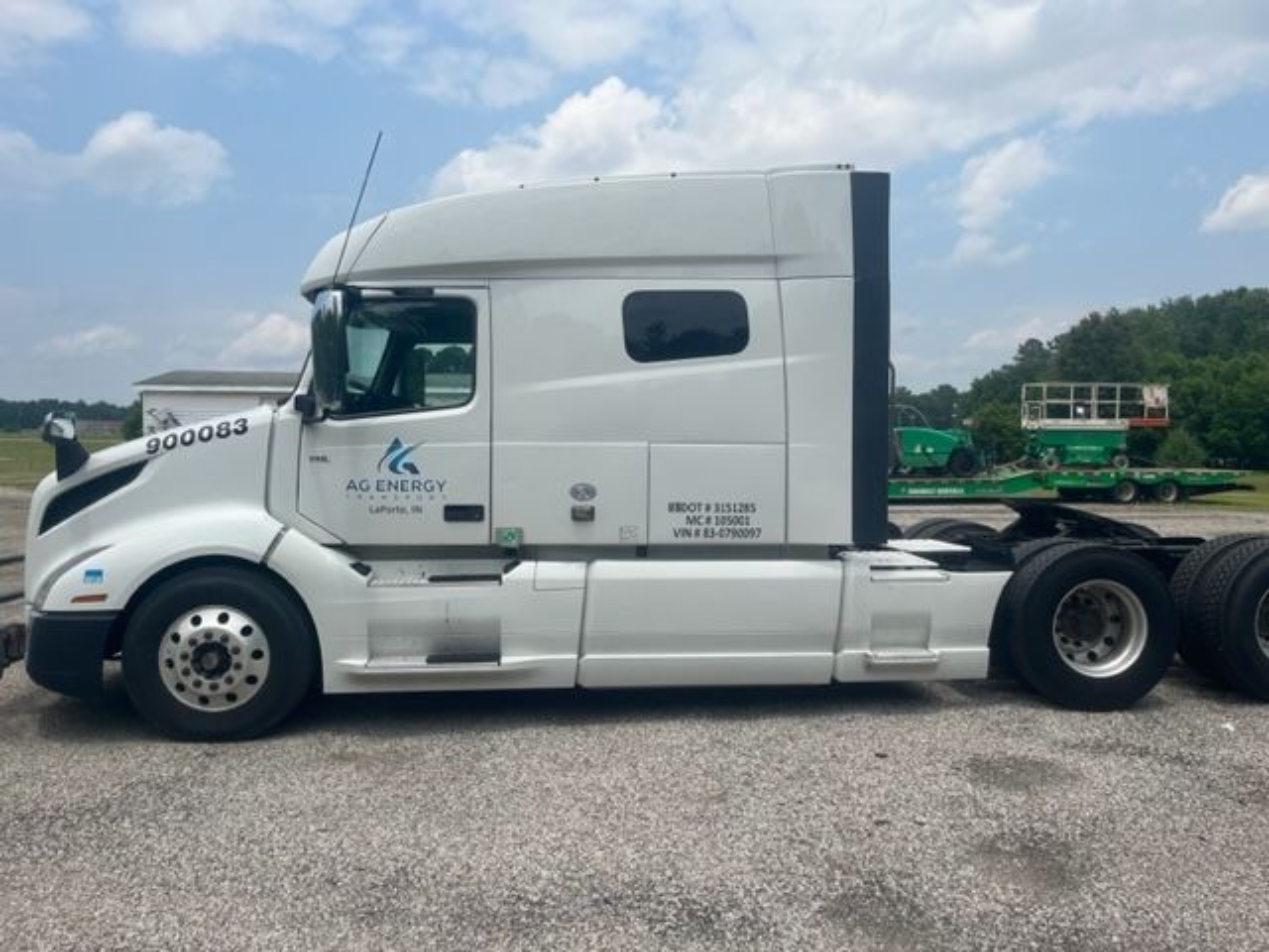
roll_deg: +0.0
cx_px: 634
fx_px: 953
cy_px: 476
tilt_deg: -1.5
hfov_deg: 67.3
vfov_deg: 53.1
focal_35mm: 26
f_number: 1.6
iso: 50
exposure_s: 1/5848
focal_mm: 5.1
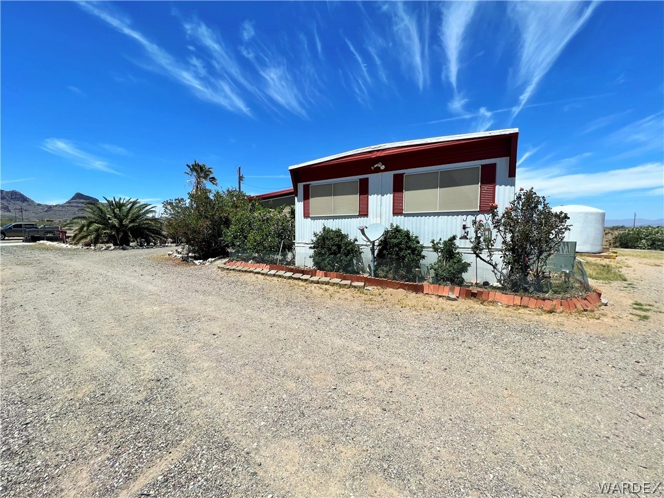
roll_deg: +0.3
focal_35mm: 13
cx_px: 332
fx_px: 249
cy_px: 249
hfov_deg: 106.2
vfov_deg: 89.9
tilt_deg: -1.4
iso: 32
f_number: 1.8
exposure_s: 1/2320
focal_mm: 1.57
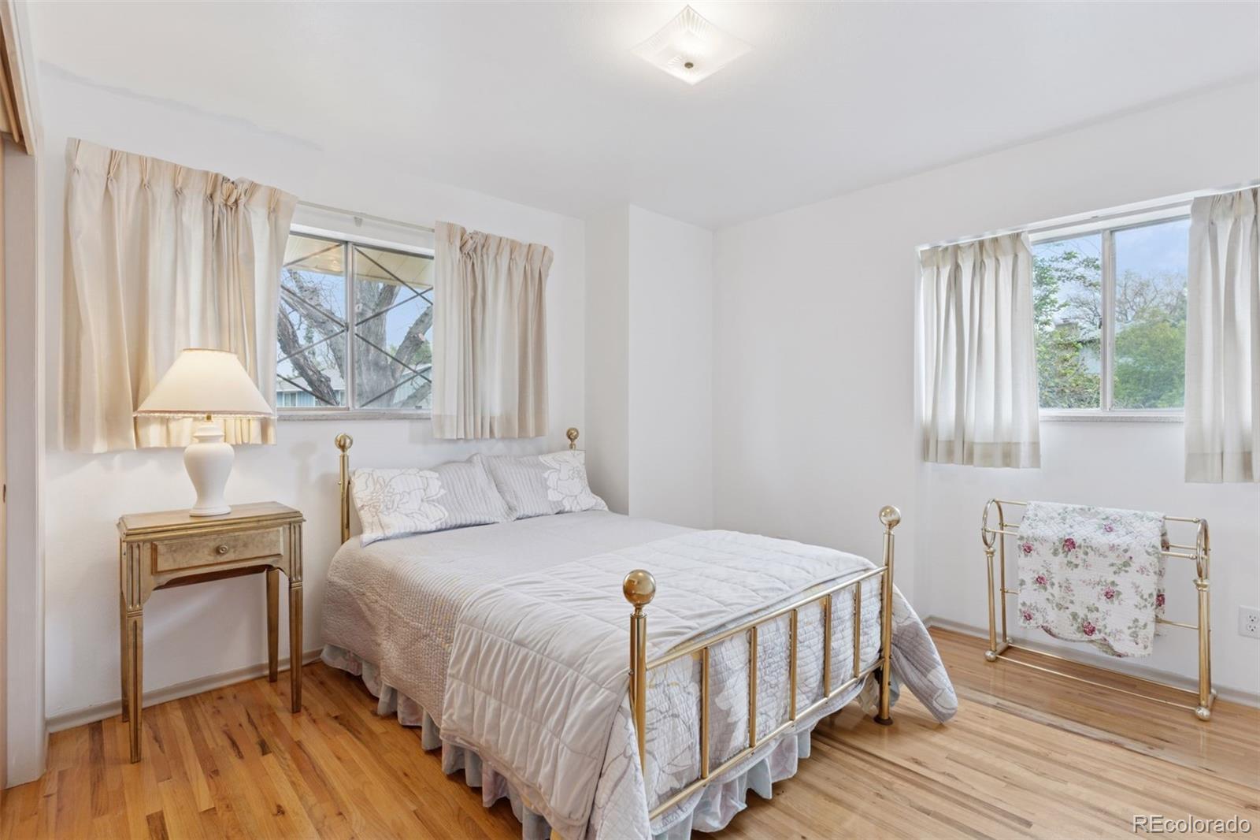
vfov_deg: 70.4
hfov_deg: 93.3
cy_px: 420
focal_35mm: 17
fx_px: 595
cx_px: 630
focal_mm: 17
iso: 400
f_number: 13
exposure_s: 1/13
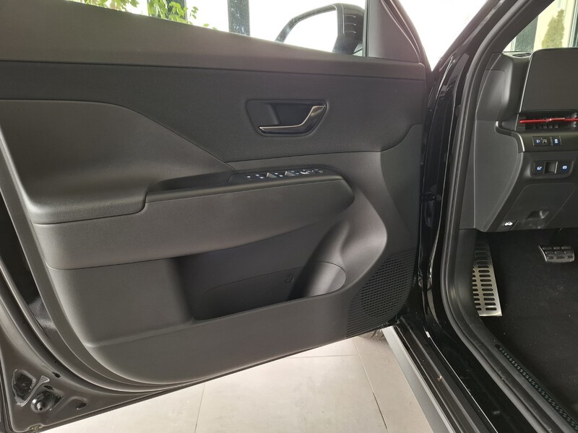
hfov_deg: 73.9
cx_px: 289
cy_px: 216
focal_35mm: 23
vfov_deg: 58.9
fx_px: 384
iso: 400
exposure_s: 1/24
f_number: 1.8
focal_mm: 5.54
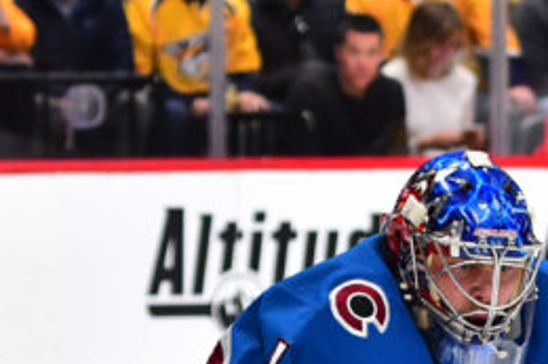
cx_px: 447
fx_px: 7195
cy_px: 586
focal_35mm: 473
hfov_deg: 4.4
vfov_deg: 2.9
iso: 2500
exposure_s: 1/2000
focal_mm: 80
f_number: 2.8
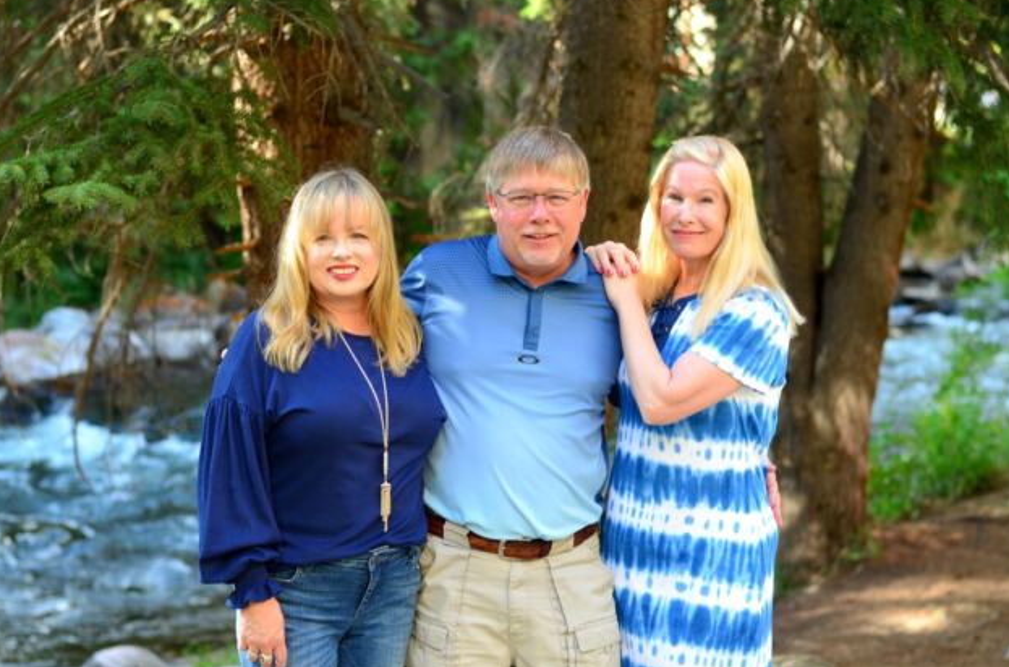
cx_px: 510
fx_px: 2153
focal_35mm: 77
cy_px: 331
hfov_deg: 26.4
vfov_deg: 17.6
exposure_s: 1/80
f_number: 2.8
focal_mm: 50
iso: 100
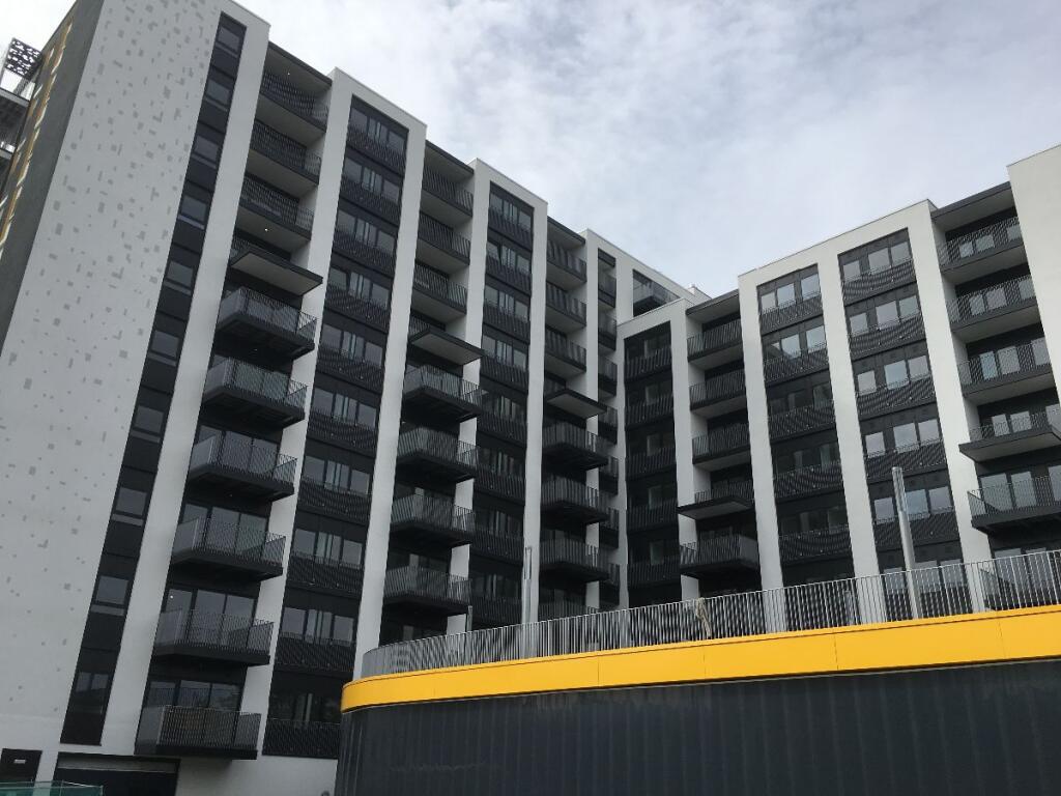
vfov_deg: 48.2
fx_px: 889
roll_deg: -3.0
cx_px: 530
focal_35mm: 29
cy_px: 398
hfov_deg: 61.7
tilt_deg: +24.9
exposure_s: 1/1972
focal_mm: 4.15
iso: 25
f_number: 2.2
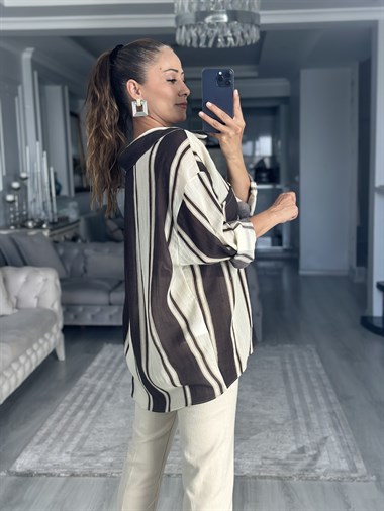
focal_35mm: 48
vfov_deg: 39.6
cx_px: 192
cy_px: 256
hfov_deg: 30.3
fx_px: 709
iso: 100
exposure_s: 1/172
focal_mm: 6.86
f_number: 1.78
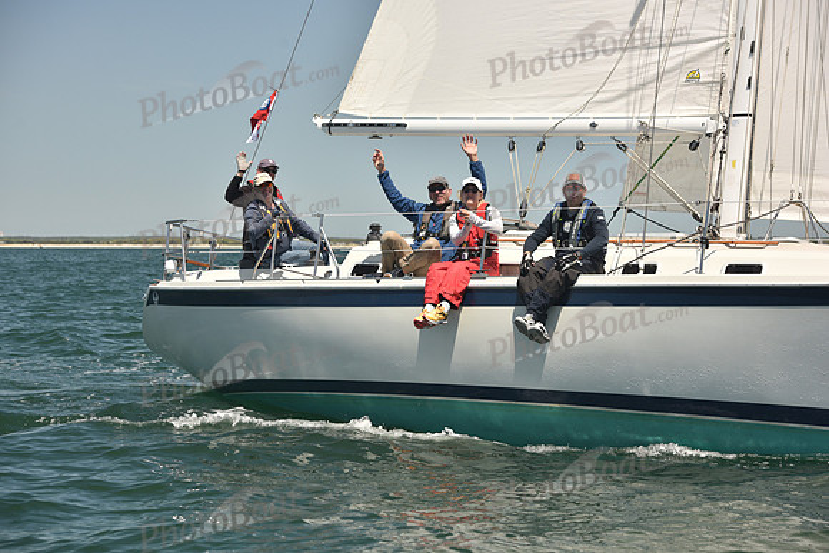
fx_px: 2303
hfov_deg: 20.4
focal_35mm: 100
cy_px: 276
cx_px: 414
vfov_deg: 13.7
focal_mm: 100
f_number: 5.6
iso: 250
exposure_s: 1/800
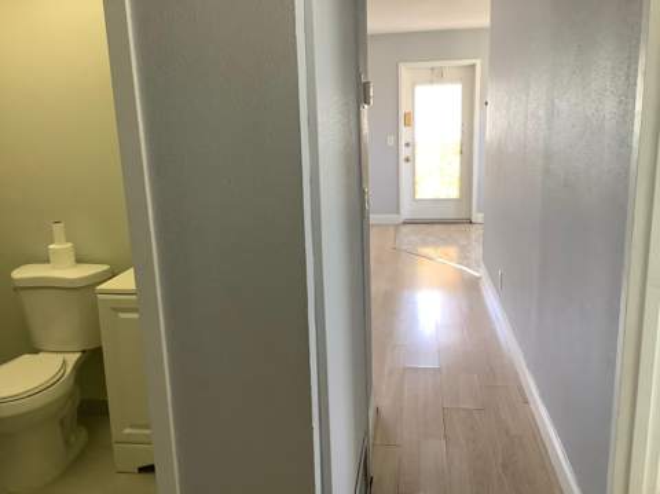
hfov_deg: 58.4
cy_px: 247
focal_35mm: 31
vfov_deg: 45.4
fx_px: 590
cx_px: 330
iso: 125
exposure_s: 1/60
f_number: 2.4
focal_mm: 3.3
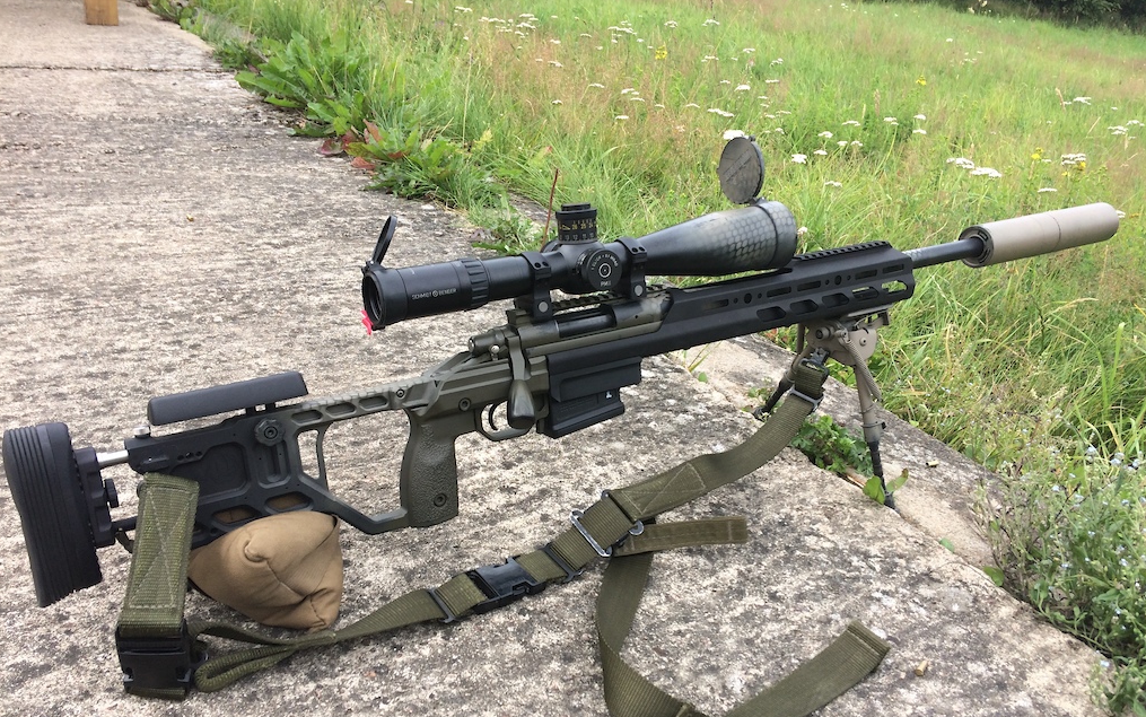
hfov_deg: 61.2
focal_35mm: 31
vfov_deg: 40.5
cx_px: 575
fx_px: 968
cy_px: 405
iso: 32
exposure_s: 1/733
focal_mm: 4.15
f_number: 2.2
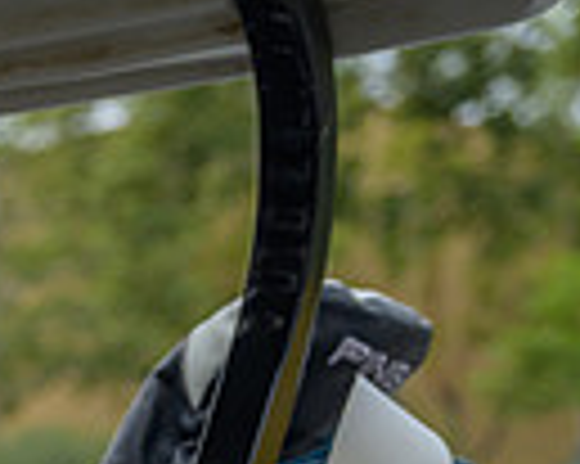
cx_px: -629
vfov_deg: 7.5
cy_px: 854
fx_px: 3413
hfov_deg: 9.1
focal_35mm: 199
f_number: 4
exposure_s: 1/200
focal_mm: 47
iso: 100
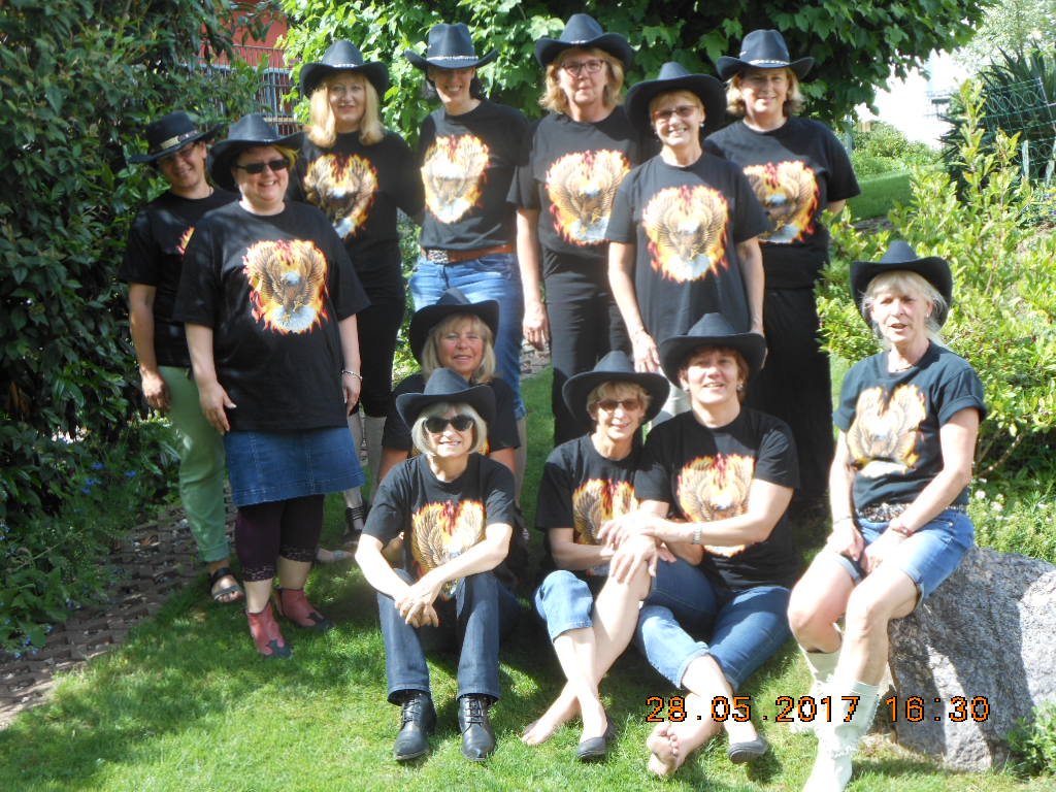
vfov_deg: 25.7
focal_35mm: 57
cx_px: 528
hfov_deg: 33.8
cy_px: 396
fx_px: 1739
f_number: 4.1
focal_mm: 10.2
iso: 80
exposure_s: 1/125
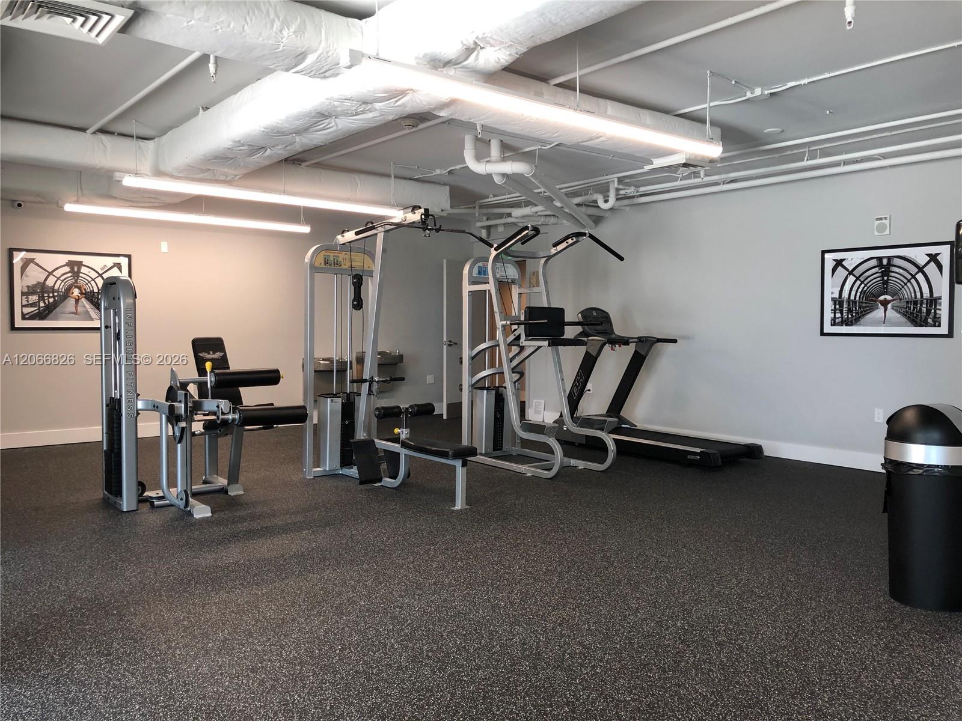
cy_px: 360
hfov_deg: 63.4
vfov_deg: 49.7
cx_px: 481
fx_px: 778
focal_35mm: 28
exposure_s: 1/40
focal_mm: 4
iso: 25
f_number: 1.8
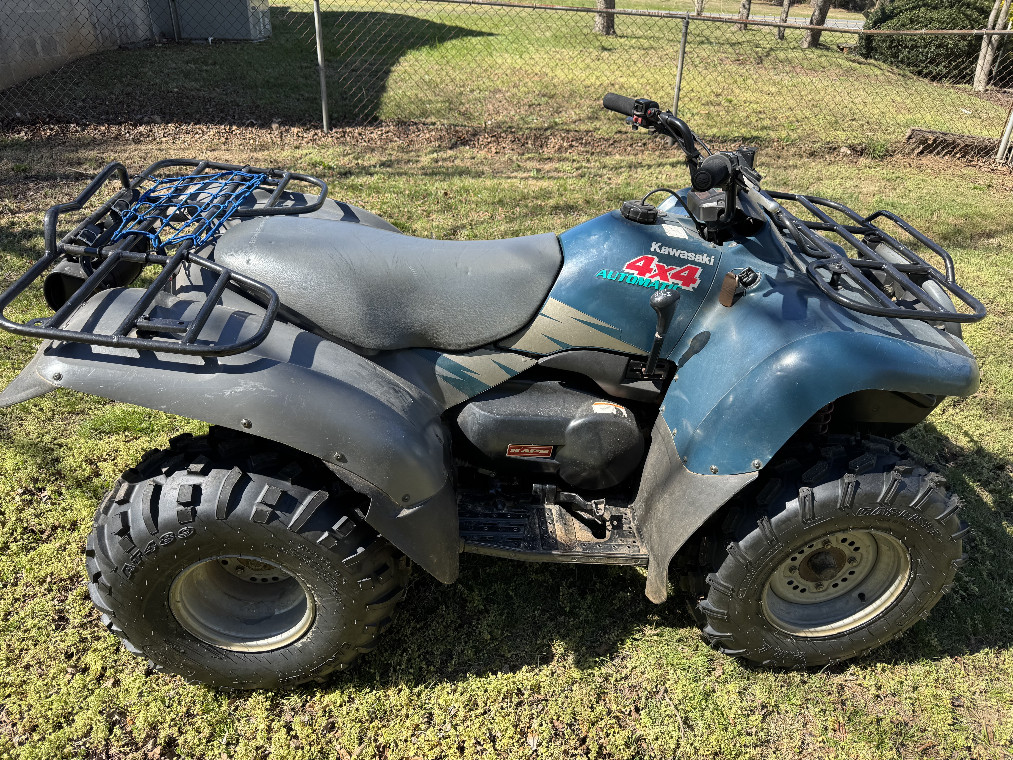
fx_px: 702
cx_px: 506
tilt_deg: -27.7
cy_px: 380
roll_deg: -1.1
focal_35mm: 24
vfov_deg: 56.8
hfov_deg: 71.6
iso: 80
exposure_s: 1/1395
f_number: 1.78
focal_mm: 6.76
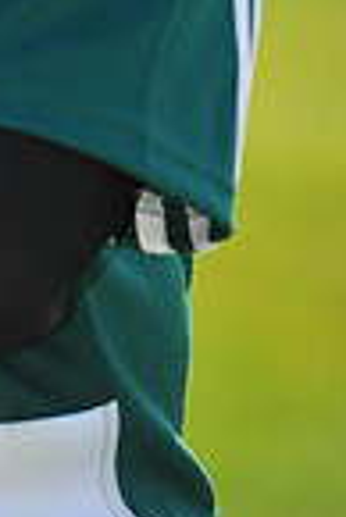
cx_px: -317
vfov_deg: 2.8
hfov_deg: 1.9
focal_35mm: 739
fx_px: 10628
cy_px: -399
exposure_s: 1/800
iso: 200
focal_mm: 185
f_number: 4.5
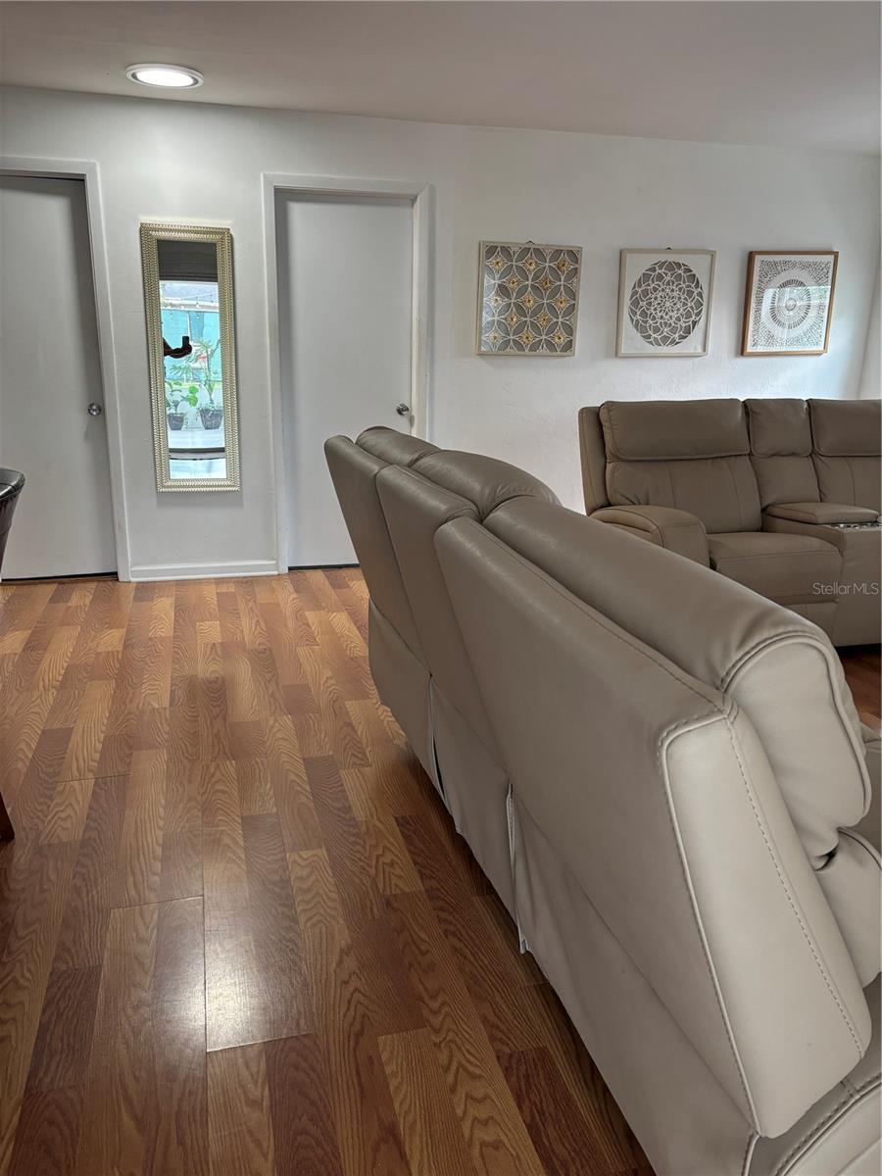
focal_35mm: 26
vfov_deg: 67.3
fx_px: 883
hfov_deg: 53.1
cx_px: 441
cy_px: 588
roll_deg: -0.7
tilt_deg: -14.6
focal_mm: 5.96
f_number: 1.6
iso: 160
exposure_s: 1/60
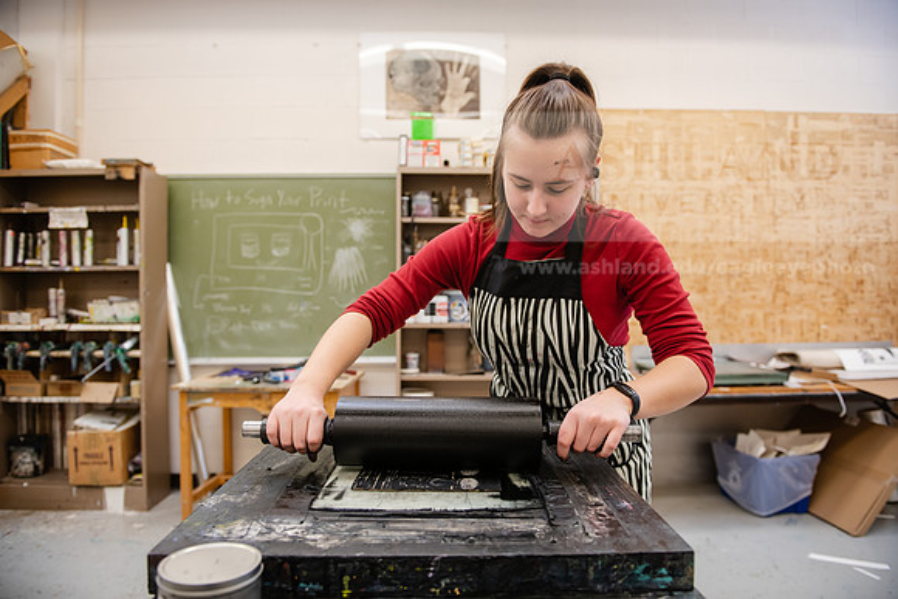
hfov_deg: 73.7
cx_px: 449
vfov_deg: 53.2
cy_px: 300
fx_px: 599
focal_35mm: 24
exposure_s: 1/200
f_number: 3.2
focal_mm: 24
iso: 640
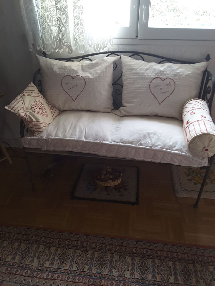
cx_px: 108
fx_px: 257
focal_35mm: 31
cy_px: 143
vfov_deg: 58.3
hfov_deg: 45.4
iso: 80
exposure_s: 1/33
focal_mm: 2.9
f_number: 1.9
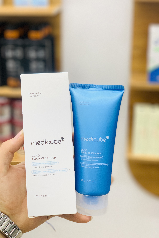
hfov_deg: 24.6
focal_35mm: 55
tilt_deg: -19.8
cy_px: 120
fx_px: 364
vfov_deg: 36.2
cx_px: 68
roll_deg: +2.7
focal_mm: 6
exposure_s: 1/100
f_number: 2.4
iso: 100
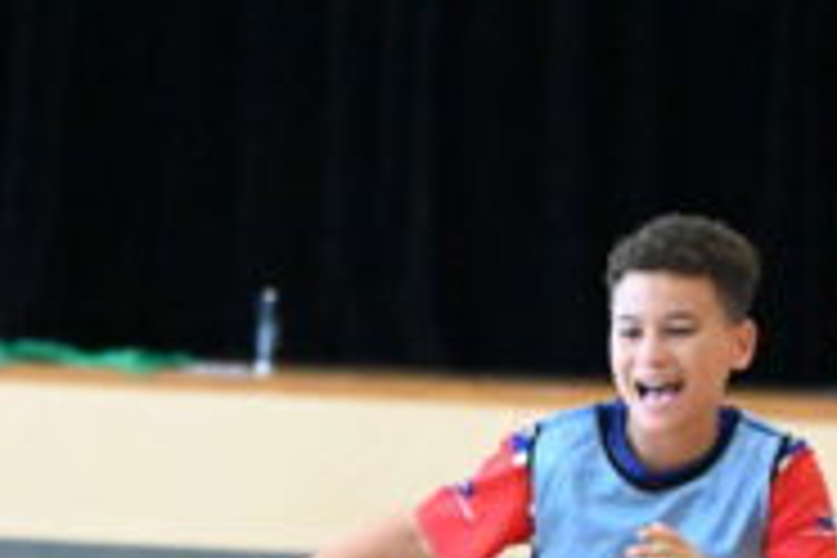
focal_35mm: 356
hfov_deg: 5.7
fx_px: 8276
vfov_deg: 3.8
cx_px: -423
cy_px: 778
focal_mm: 70
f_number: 2.8
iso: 16000
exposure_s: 1/2000
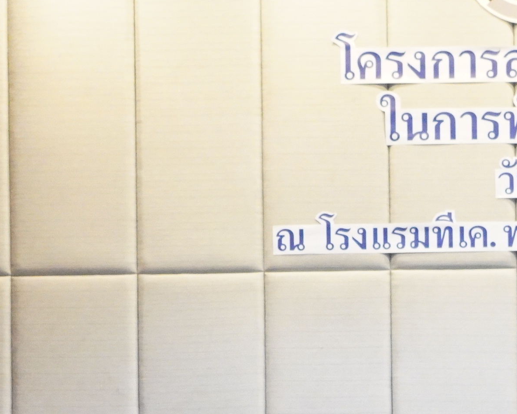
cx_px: 561
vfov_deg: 11.4
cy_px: 577
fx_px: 2004
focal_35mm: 131
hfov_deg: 14.4
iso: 10000
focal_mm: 32
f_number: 4
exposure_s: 1/160
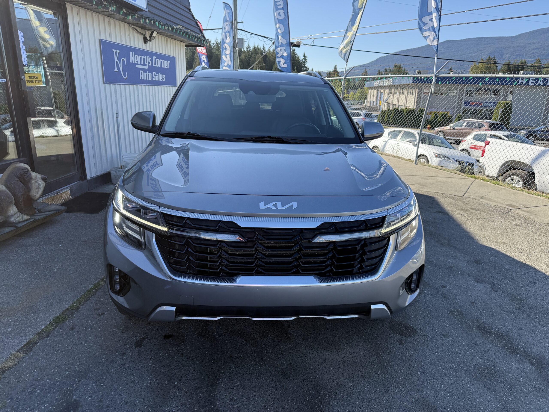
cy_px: 206
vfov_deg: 56.8
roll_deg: -0.9
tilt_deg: -15.7
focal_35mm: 24
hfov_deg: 71.6
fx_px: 381
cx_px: 274
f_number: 1.78
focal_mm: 6.76
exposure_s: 1/1553
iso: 100
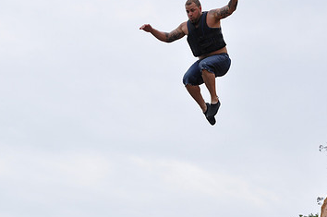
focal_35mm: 118
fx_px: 1070
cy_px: 127
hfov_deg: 17.4
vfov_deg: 11.6
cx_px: 173
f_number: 6.3
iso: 400
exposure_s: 1/1600
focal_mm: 48
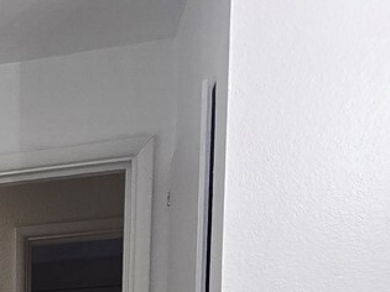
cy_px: 518
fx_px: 743
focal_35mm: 66
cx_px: -199
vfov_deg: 18.0
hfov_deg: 23.4
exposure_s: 1/120
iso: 64
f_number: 2.2
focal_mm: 2.2
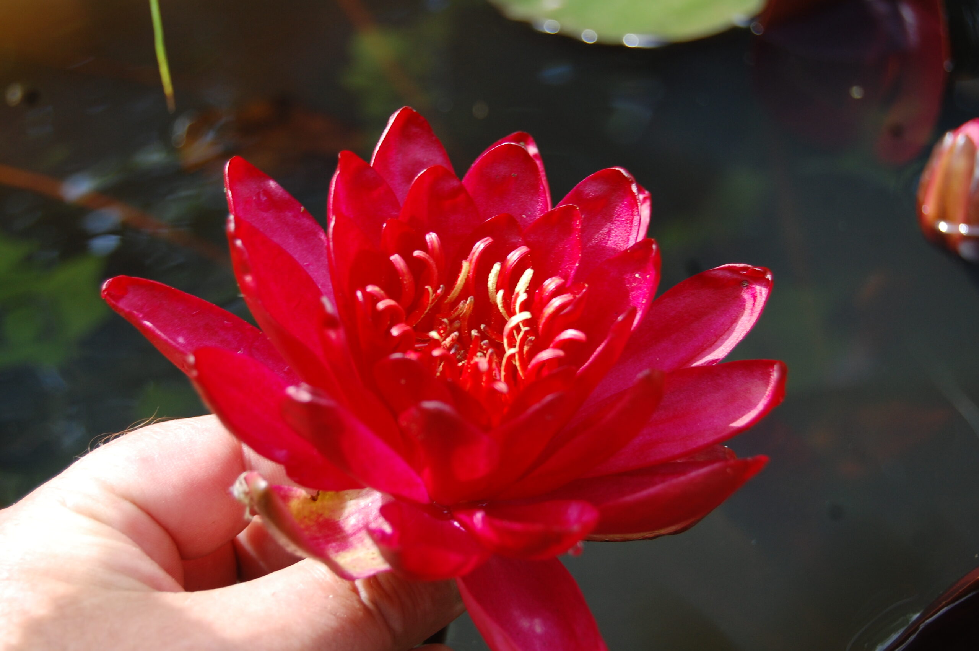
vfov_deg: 18.9
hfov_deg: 28.1
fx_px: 1956
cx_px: 490
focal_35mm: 72
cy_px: 326
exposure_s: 1/125
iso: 250
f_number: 5.6
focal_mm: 48
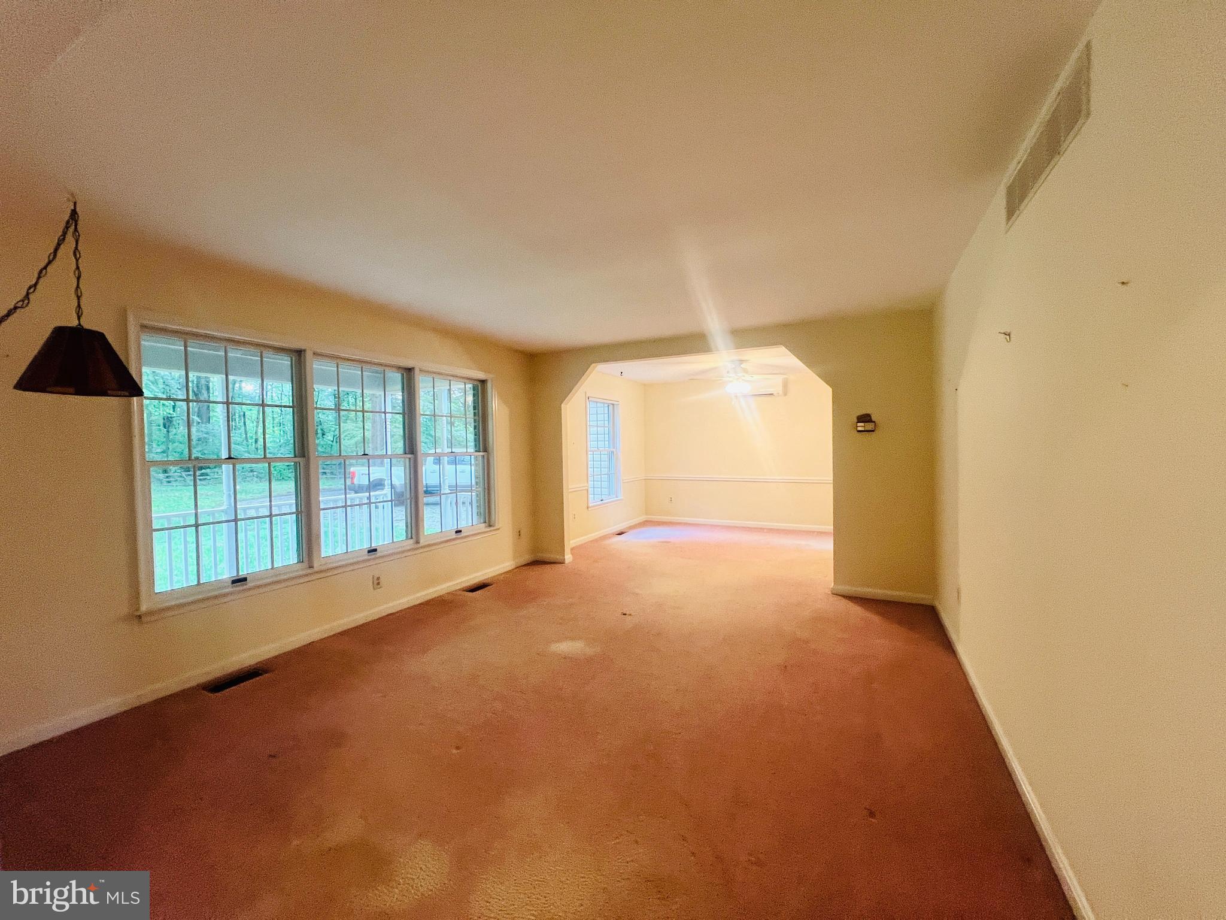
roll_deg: +1.5
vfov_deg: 89.9
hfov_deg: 106.2
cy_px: 460
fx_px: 460
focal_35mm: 13
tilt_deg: -1.4
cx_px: 613
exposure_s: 1/60
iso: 250
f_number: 1.8
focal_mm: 1.57
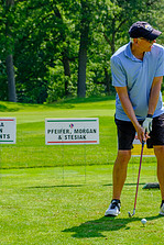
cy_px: 107
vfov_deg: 14.0
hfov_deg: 9.3
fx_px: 1003
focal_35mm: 147
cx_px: 154
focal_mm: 48.4
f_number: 5.6
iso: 200
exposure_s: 1/320
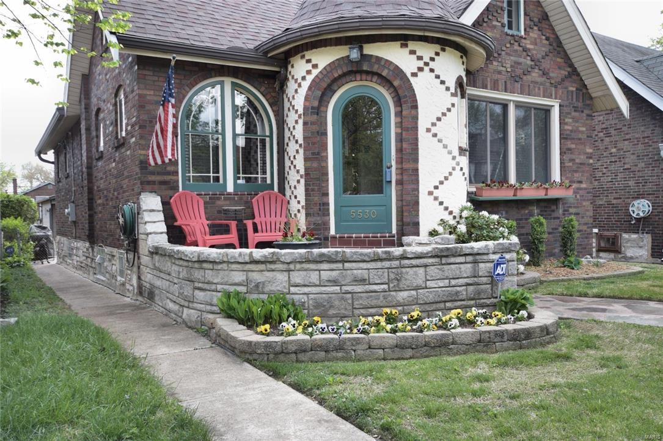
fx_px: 552
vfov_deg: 43.6
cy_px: 220
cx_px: 332
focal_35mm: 30
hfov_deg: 61.9
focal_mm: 20
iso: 100
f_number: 5.6
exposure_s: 1/30
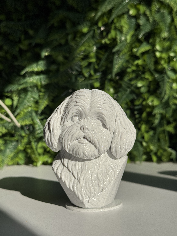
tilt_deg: +1.6
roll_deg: +2.9
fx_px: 341
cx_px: 88
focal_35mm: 50
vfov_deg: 38.2
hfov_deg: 29.1
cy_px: 120
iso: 64
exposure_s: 1/9009
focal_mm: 6.76
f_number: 1.78
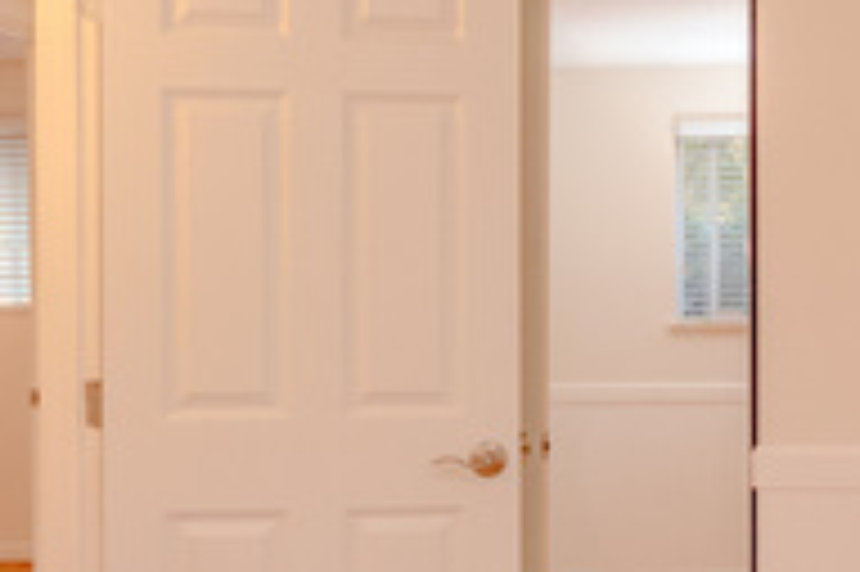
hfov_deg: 32.3
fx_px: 1408
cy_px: 320
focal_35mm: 59
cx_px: 774
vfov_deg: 22.9
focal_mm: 10
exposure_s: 1/100
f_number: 4
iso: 1000
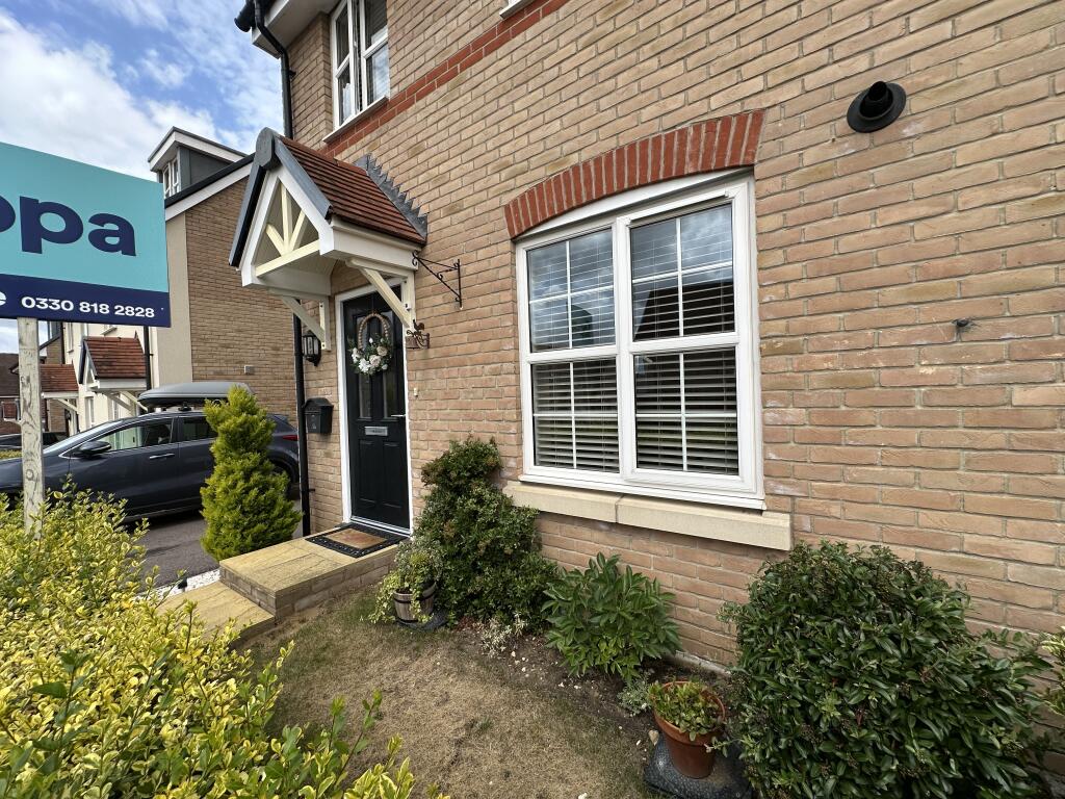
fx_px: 431
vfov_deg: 85.7
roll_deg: +1.2
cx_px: 532
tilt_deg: -1.3
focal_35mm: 14
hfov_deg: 102.1
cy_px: 400
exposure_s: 1/1383
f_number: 2.2
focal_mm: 2.22
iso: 40
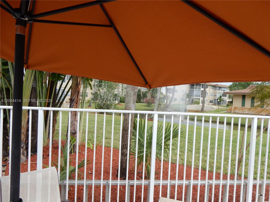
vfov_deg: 54.9
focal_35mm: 25
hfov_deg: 69.4
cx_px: 135
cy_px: 101
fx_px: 195
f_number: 3.7
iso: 125
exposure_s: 1/400
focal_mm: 4.5
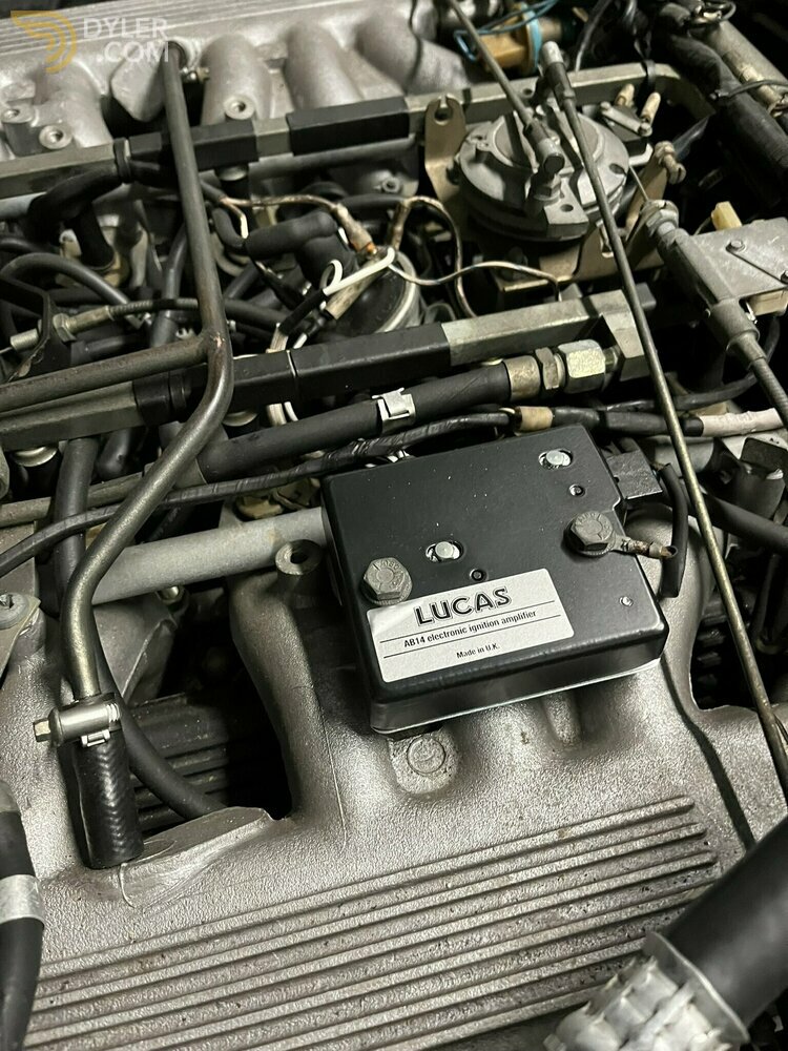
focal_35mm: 26
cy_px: 526
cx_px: 394
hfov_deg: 53.1
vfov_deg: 67.3
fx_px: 789
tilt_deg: -57.2
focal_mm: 5.1
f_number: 1.6
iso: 640
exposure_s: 1/40
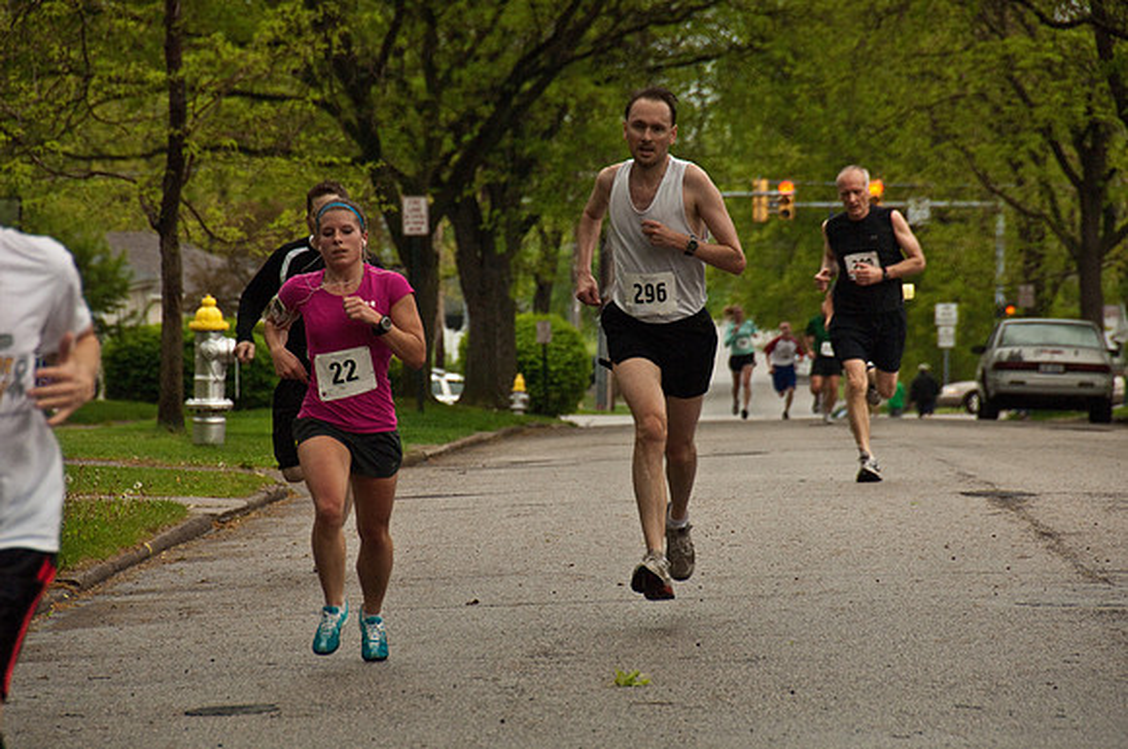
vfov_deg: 4.6
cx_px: 564
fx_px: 9387
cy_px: 374
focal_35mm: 300
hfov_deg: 6.9
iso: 800
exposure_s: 1/320
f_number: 6.7
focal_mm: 200
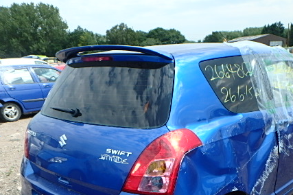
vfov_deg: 33.0
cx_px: 193
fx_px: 317
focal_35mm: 39
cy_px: 162
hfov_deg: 48.8
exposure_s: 1/400
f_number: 4.1
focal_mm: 4.5
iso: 125
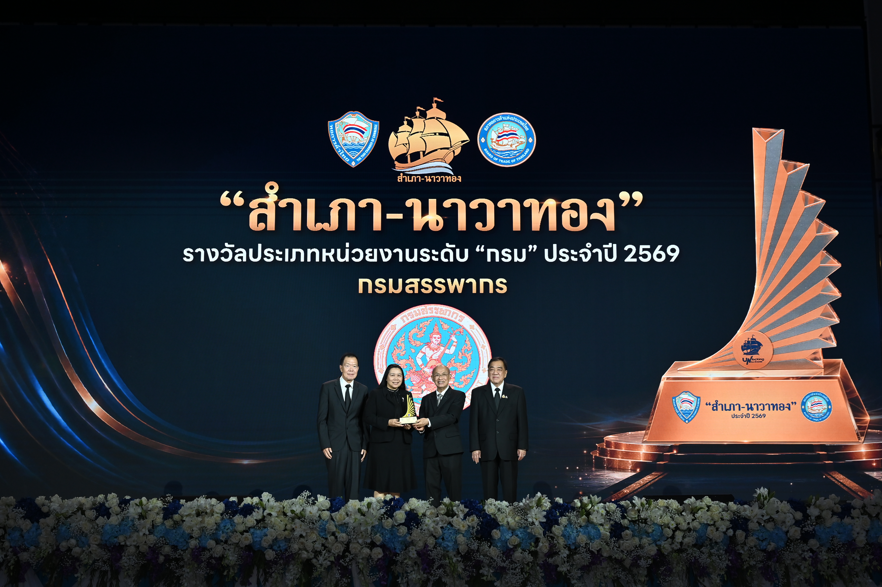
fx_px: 1151
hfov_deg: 41.9
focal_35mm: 47
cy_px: 294
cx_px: 441
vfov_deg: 28.6
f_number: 5.6
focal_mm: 47
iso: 1250
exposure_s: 1/200
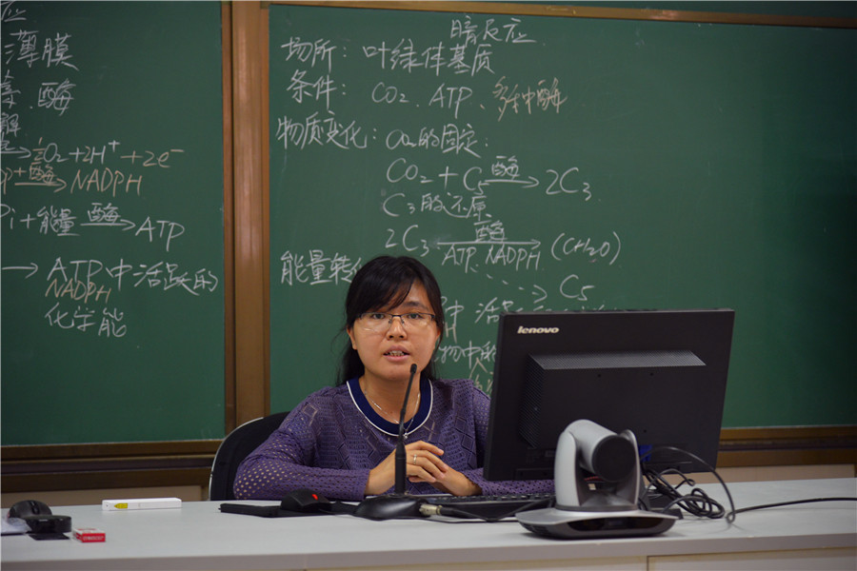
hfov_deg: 17.1
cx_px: 428
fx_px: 2856
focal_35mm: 120
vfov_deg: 11.4
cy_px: 286
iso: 1000
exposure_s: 1/100
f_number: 4.5
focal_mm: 120
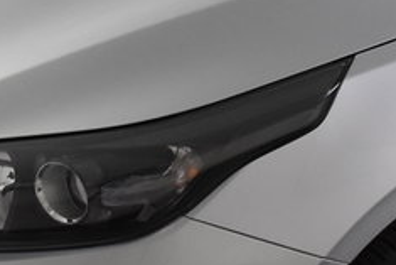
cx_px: 398
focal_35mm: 196
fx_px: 2157
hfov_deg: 10.4
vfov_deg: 7.0
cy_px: -19
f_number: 5.6
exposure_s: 1/125
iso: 1600
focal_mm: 24
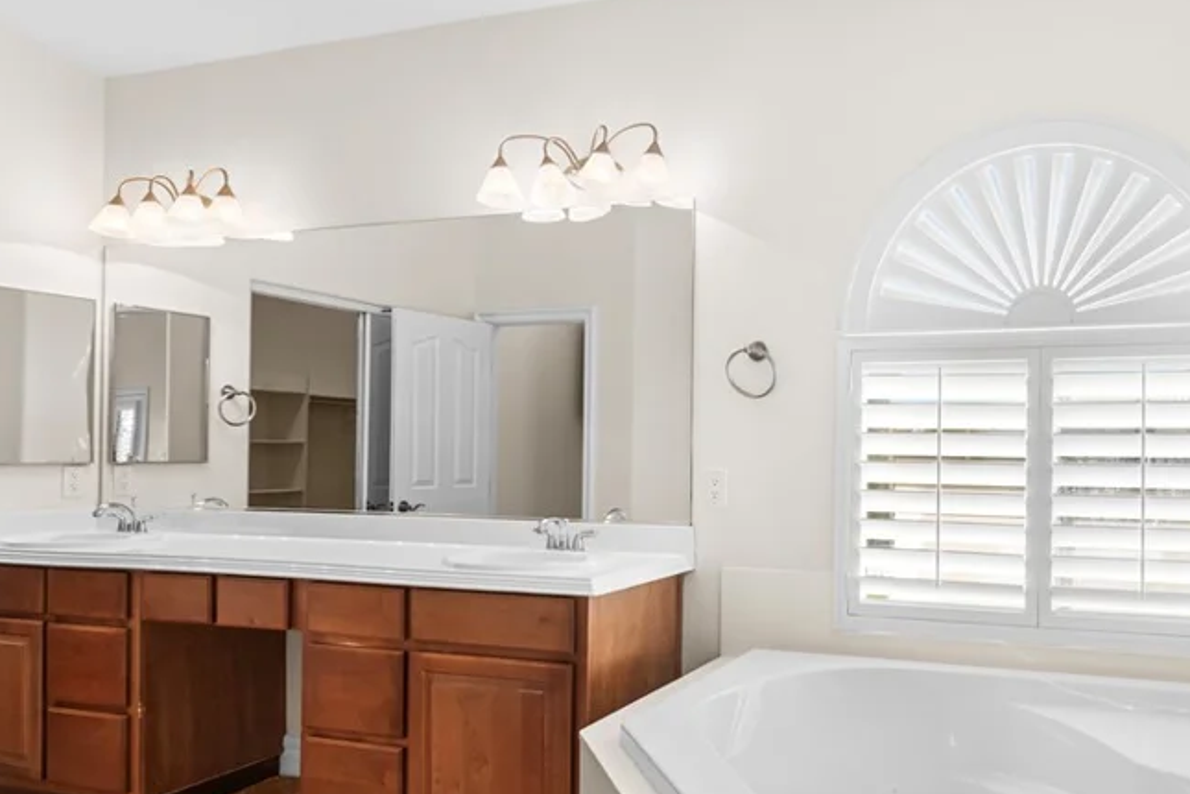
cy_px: 440
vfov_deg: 47.8
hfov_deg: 64.5
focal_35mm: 27
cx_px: 847
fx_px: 892
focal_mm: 17
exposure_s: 1/30
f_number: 8
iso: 400
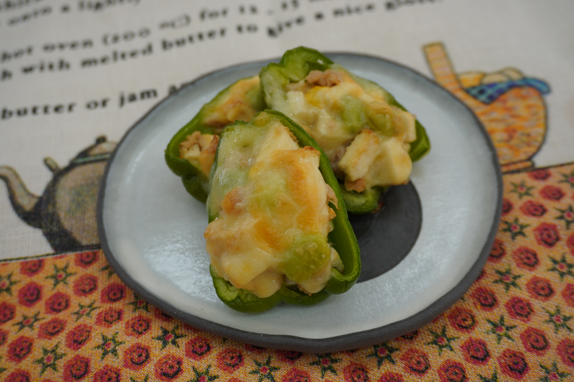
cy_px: 191
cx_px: 287
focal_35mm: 36
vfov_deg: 36.9
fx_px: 574
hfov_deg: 53.1
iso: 100
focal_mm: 24
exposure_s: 1/60
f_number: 4.5
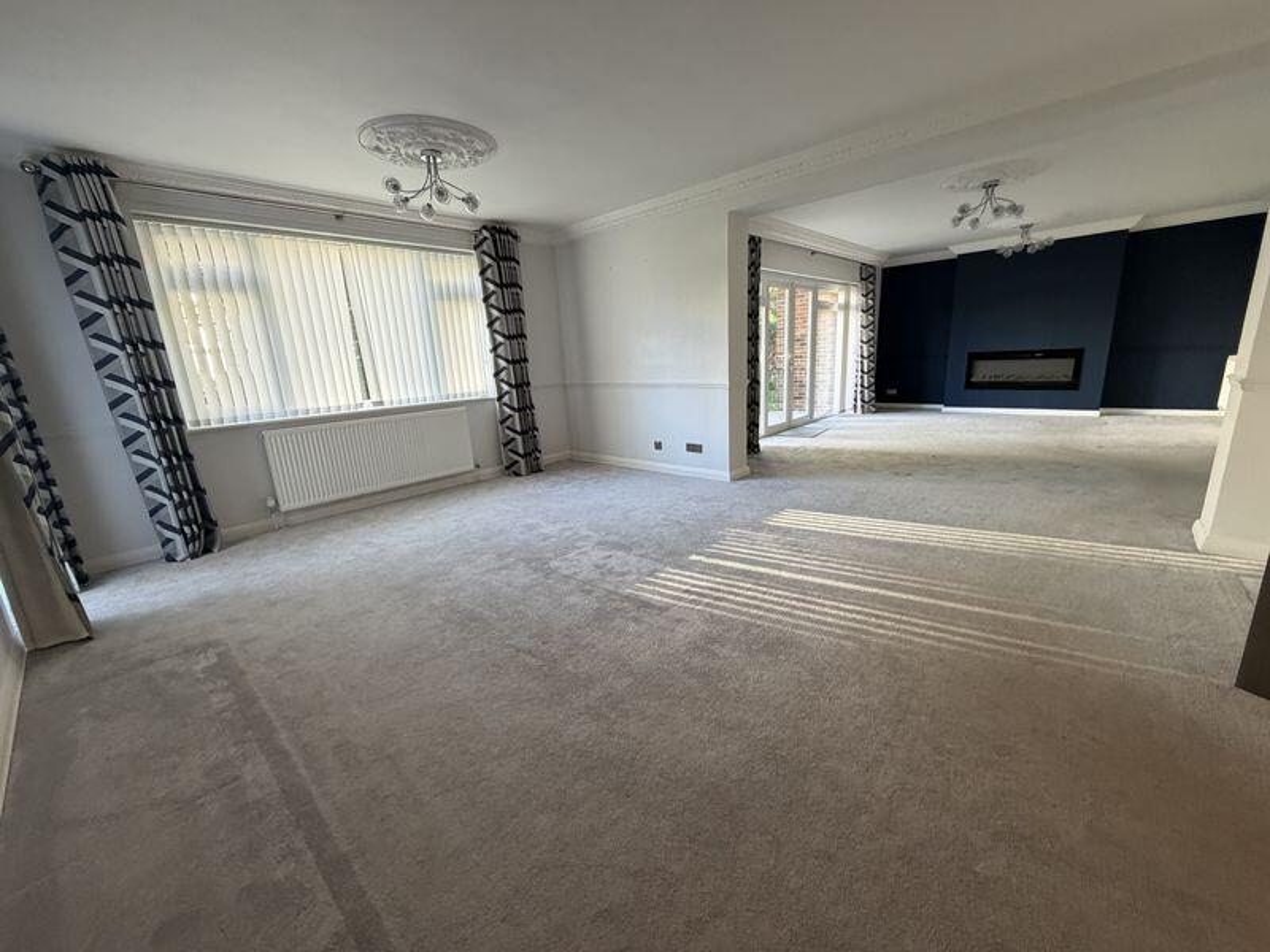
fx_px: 514
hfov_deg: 102.1
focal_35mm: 14
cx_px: 635
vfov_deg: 85.7
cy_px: 476
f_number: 2.2
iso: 250
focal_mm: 2.22
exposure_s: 1/100
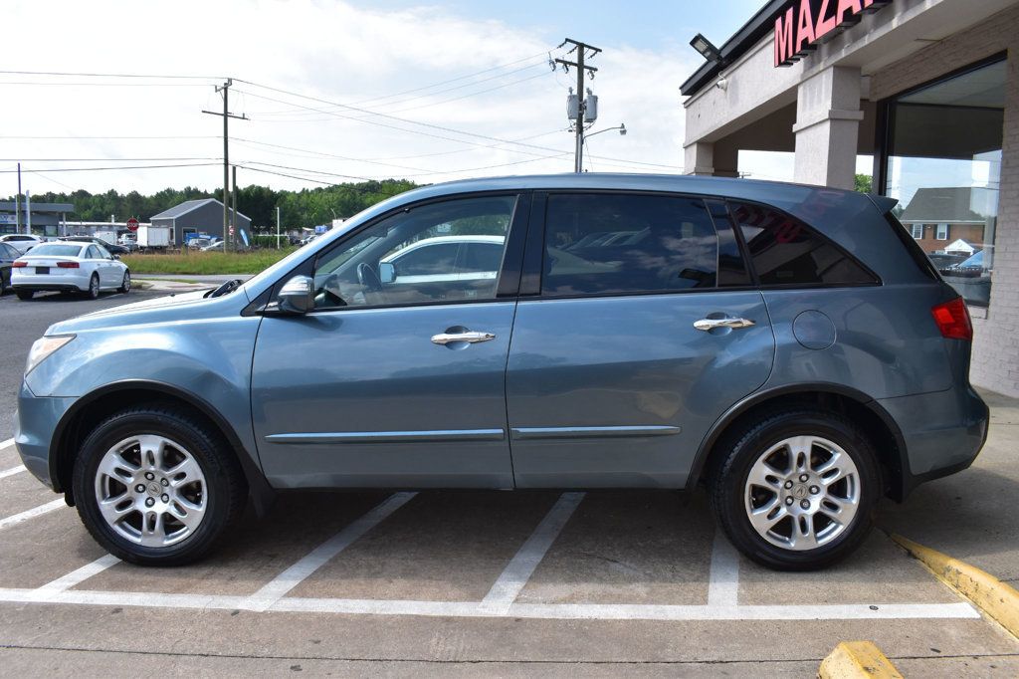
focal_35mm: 27
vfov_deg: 47.9
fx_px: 764
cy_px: 340
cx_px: 510
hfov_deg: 67.4
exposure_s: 1/400
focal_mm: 18
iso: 400
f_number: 11
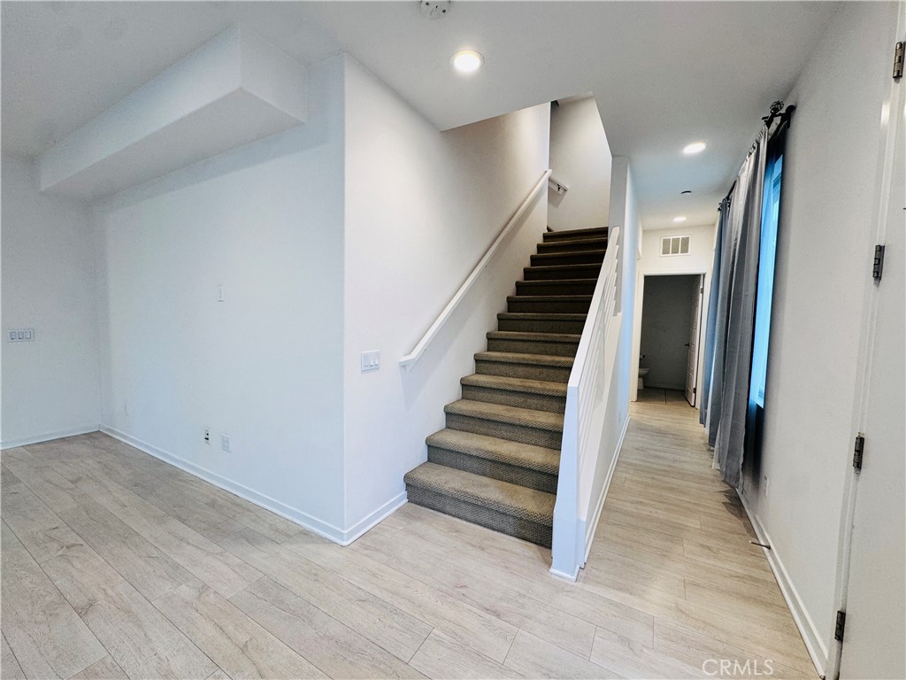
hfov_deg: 102.1
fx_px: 366
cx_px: 453
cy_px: 340
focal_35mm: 14
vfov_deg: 85.7
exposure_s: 1/120
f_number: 2.2
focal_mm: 2.22
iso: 125
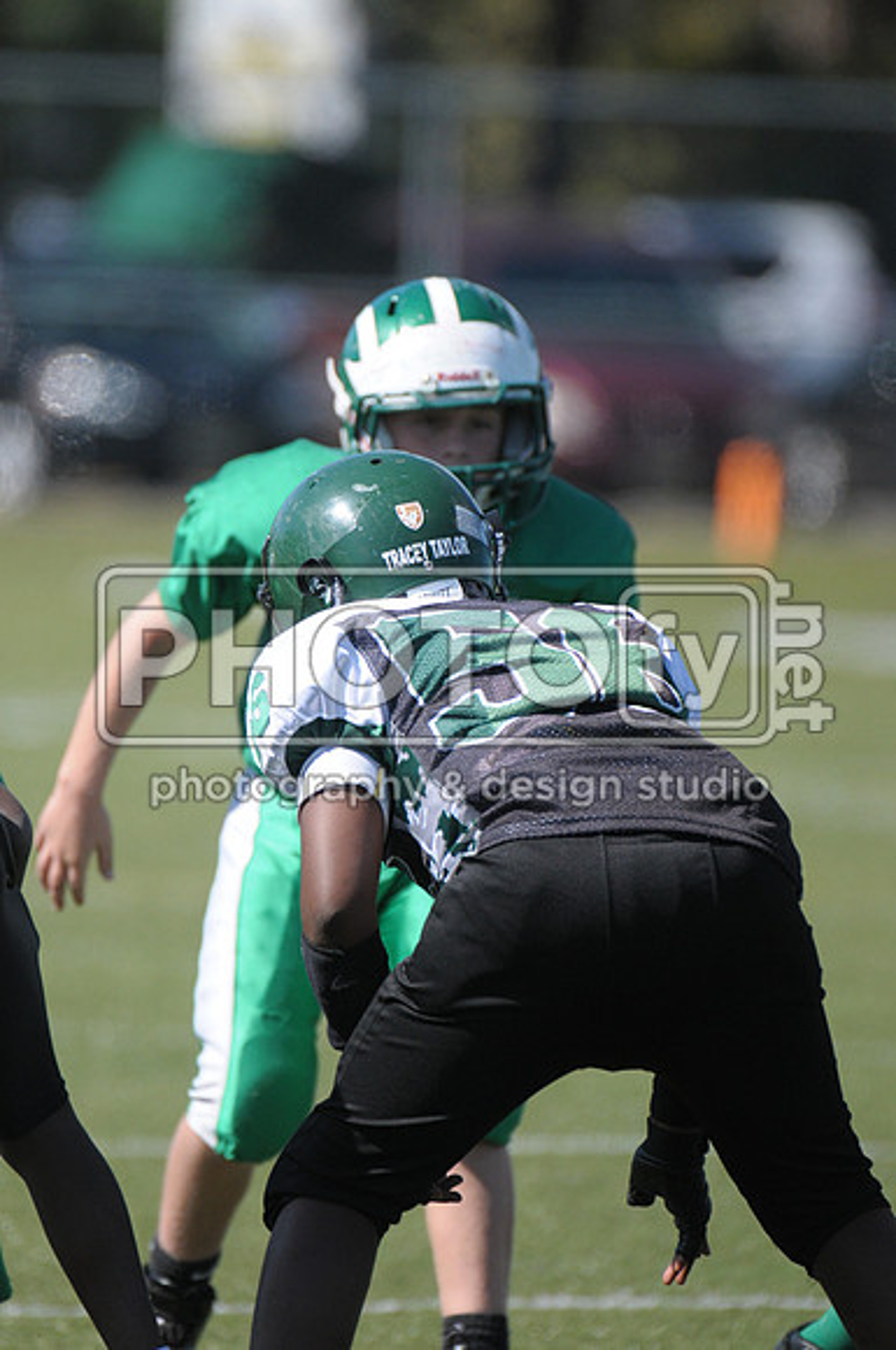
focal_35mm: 600
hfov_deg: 2.3
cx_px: 448
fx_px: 22465
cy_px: 675
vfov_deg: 3.4
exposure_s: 1/4000
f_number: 4
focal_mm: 400
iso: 640
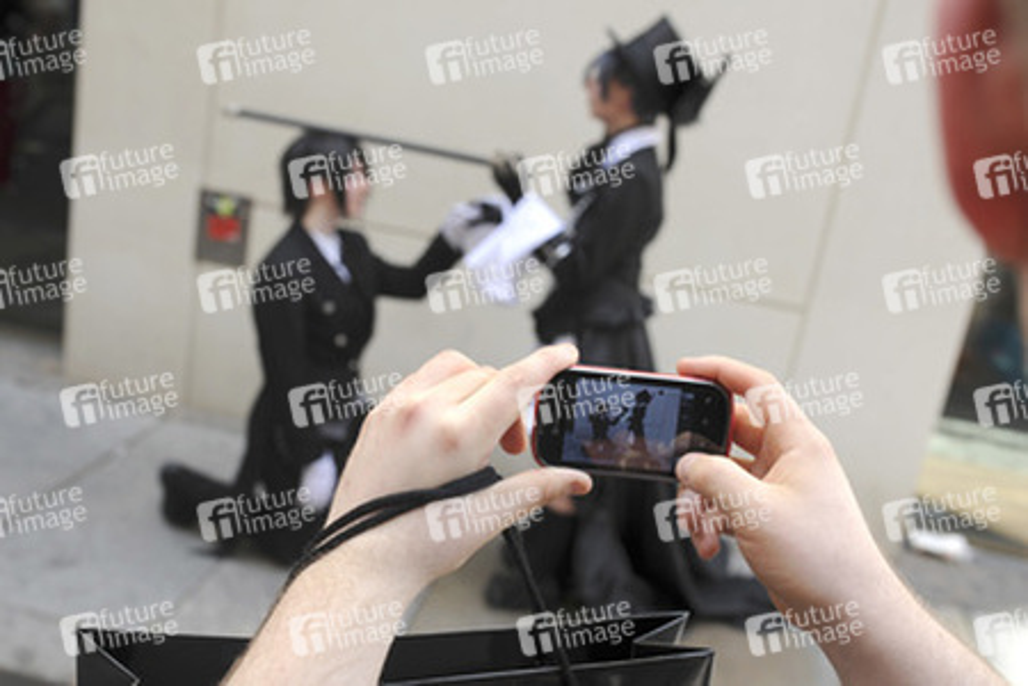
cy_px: 343
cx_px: 514
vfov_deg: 37.9
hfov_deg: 54.4
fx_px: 999
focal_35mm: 35
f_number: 5
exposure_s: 1/160
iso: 200
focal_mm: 35
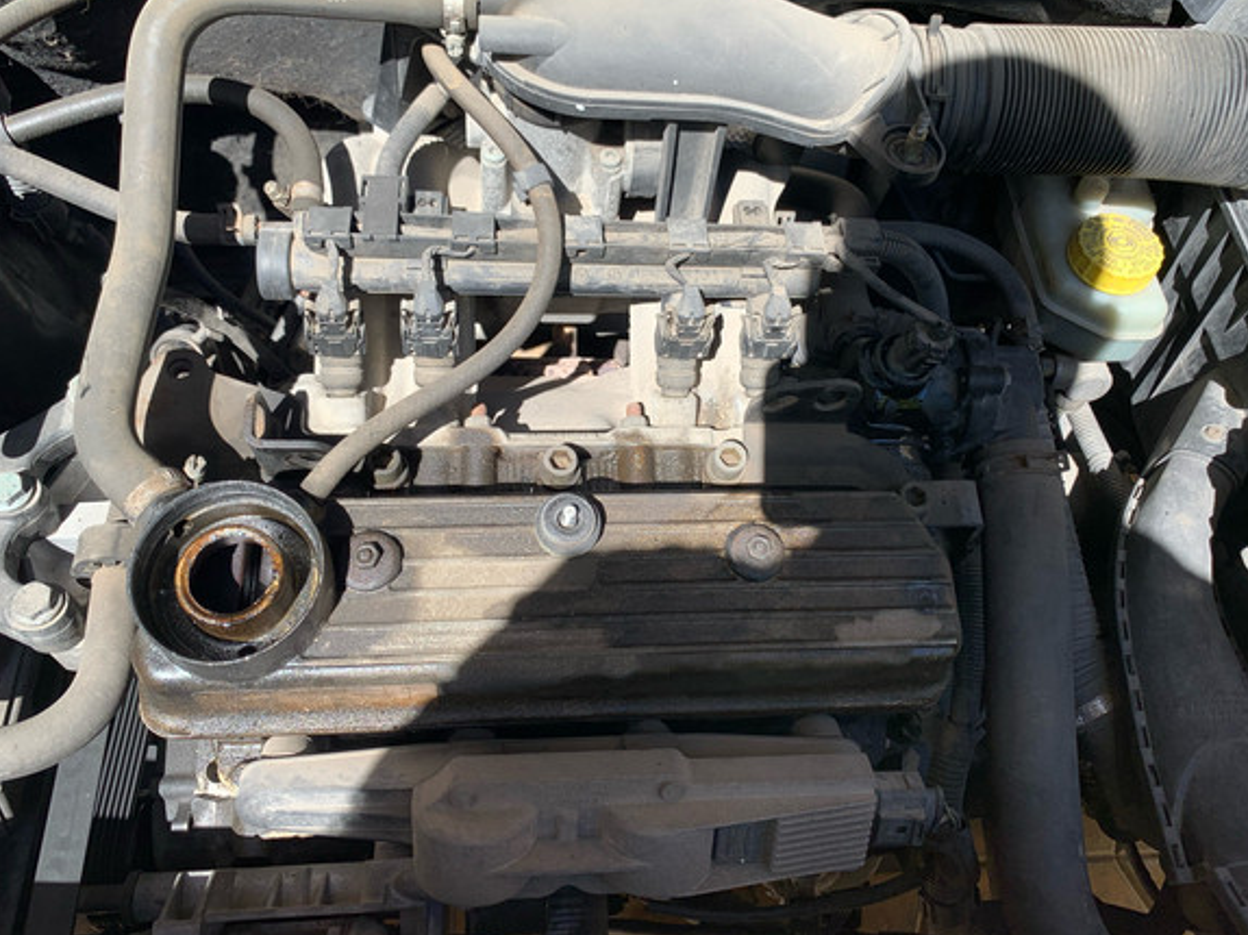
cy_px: 437
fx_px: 1045
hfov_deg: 61.6
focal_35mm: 29
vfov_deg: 48.2
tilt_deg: -57.1
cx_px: 661
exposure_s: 1/683
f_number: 1.8
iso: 25
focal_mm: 4.25
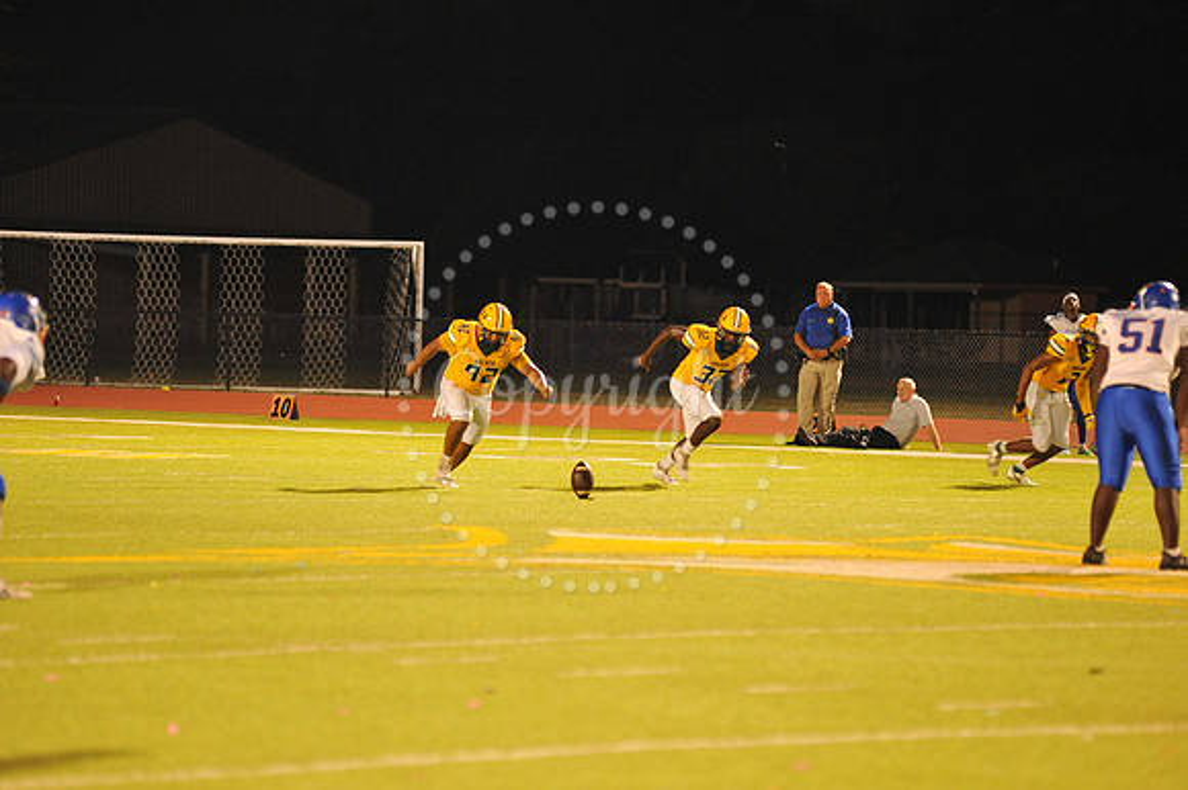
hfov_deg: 10.3
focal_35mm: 200
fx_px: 6596
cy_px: 395
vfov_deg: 6.9
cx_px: 594
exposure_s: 1/160
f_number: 3.5
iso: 3200
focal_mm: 200
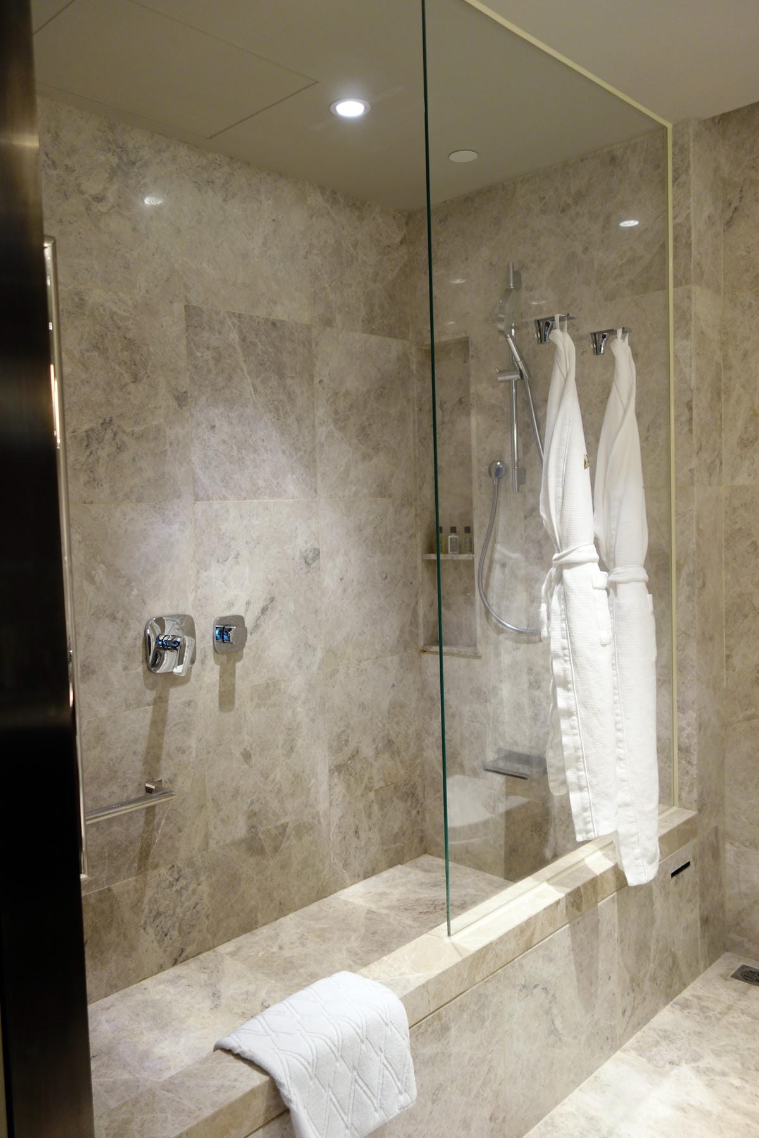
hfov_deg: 46.4
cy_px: 569
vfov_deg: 65.5
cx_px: 380
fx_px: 885
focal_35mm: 28
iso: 250
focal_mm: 10.4
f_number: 1.8
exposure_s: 1/30
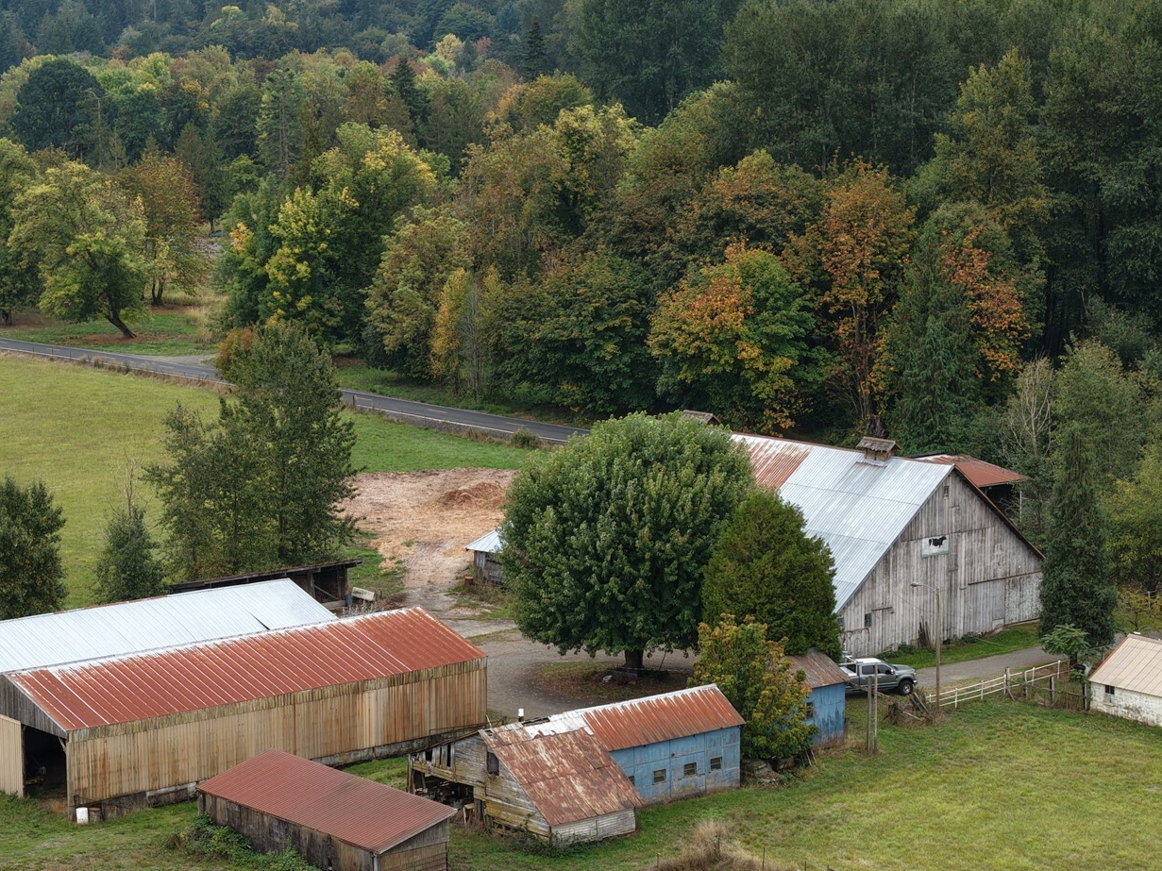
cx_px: 442
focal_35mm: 91
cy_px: 515
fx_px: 3054
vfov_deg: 16.2
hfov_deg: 21.5
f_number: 2.8
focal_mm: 19.35
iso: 100
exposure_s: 1/320
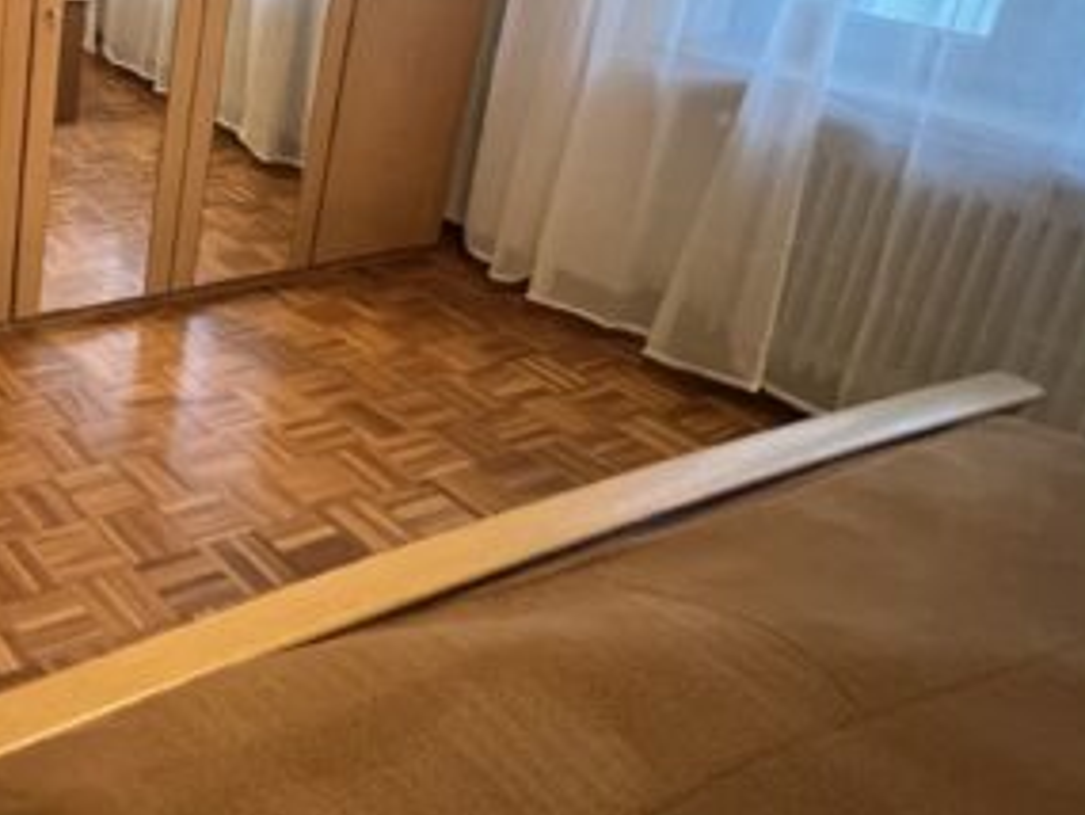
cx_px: -141
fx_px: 1097
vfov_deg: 39.0
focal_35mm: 35
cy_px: 149
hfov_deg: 40.8
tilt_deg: -20.9
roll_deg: -0.7
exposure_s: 1/34
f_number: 1.8
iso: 800
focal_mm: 1.57
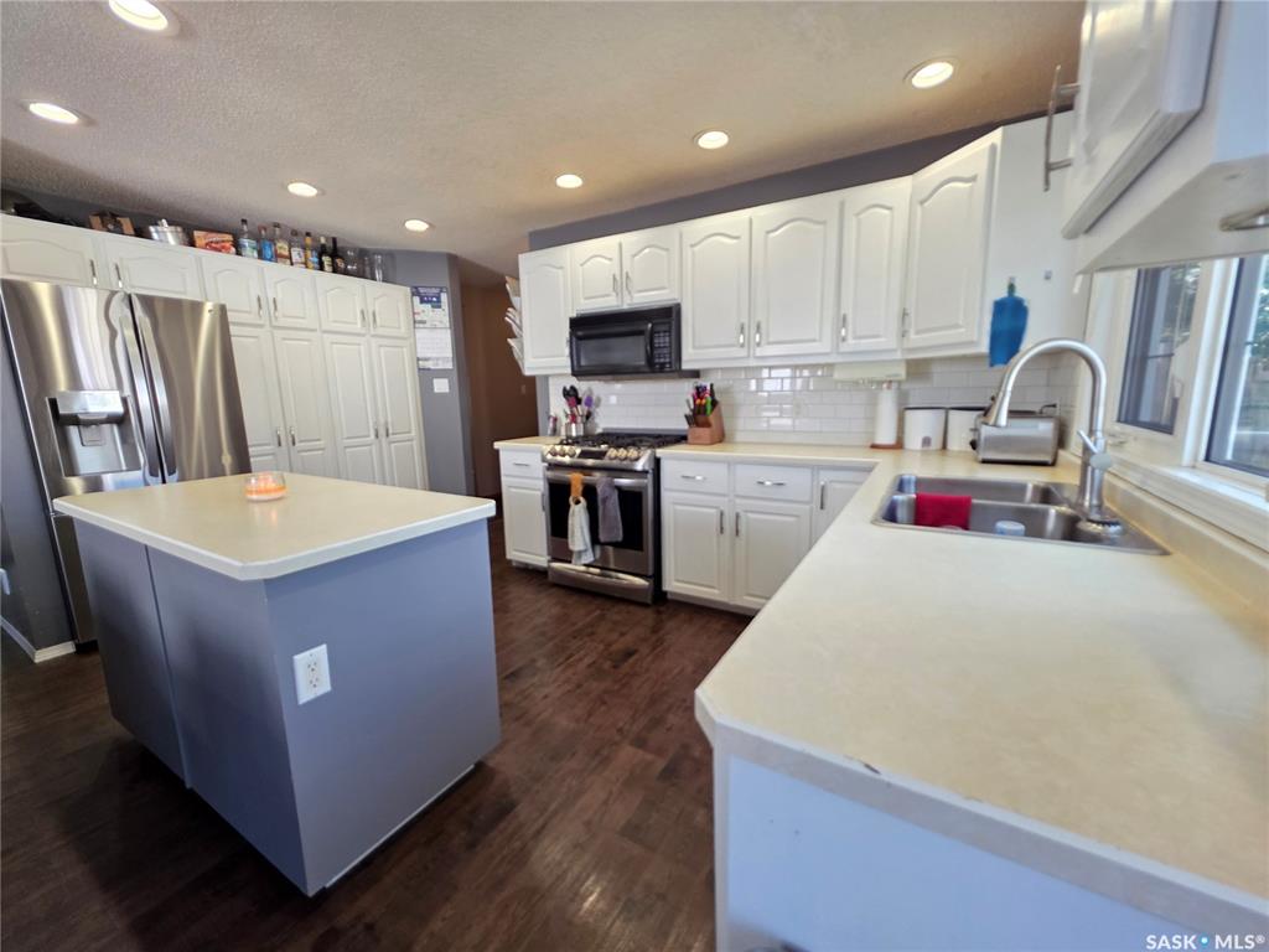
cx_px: 634
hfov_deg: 106.2
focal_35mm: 13
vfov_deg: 89.9
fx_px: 477
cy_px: 476
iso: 125
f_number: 1.9
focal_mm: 2.2
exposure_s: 1/120
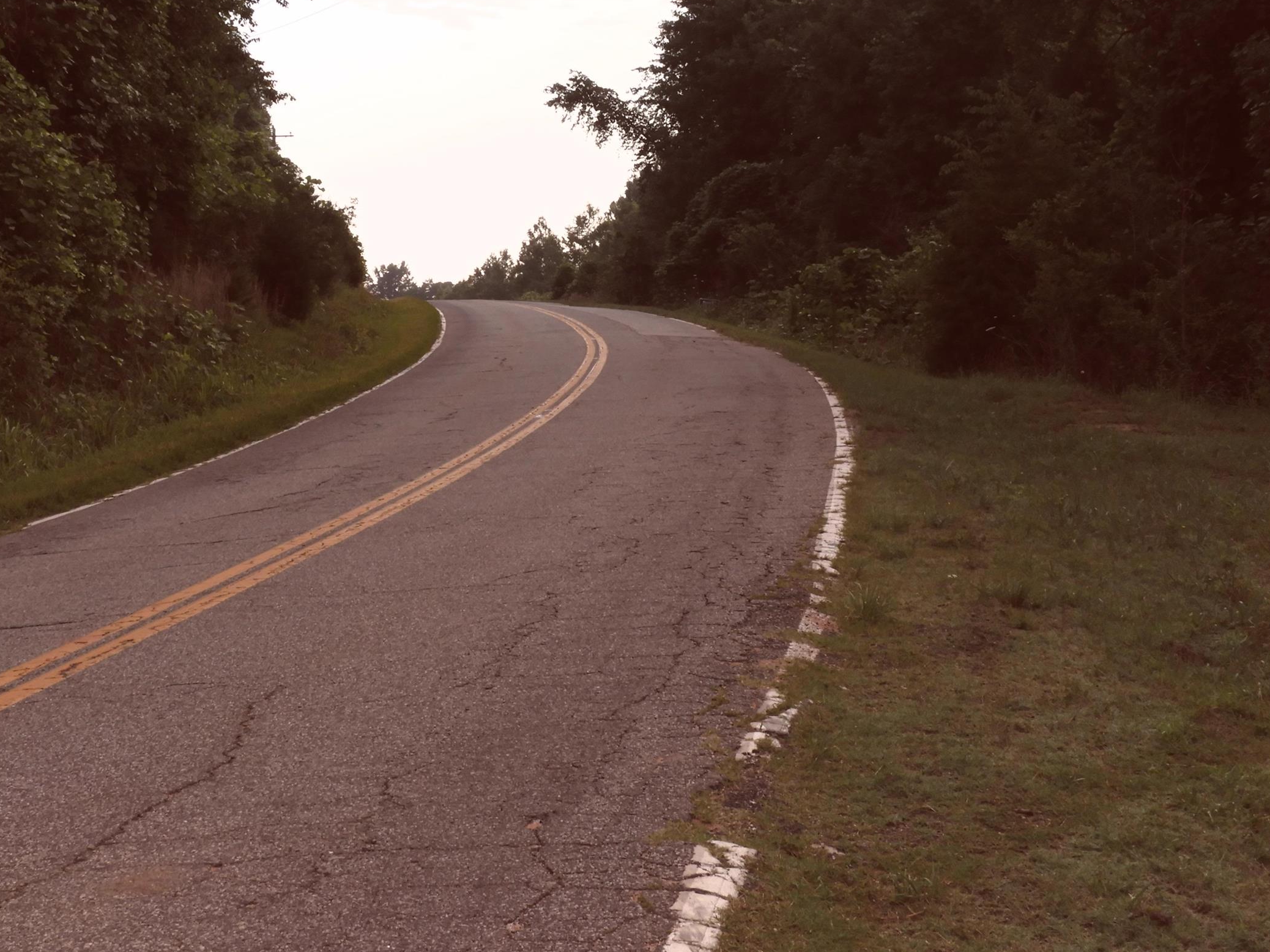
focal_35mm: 74
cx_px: 584
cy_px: 323
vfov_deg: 19.8
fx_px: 2715
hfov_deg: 26.3
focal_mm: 9
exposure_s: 1/200
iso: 100
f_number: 5.6
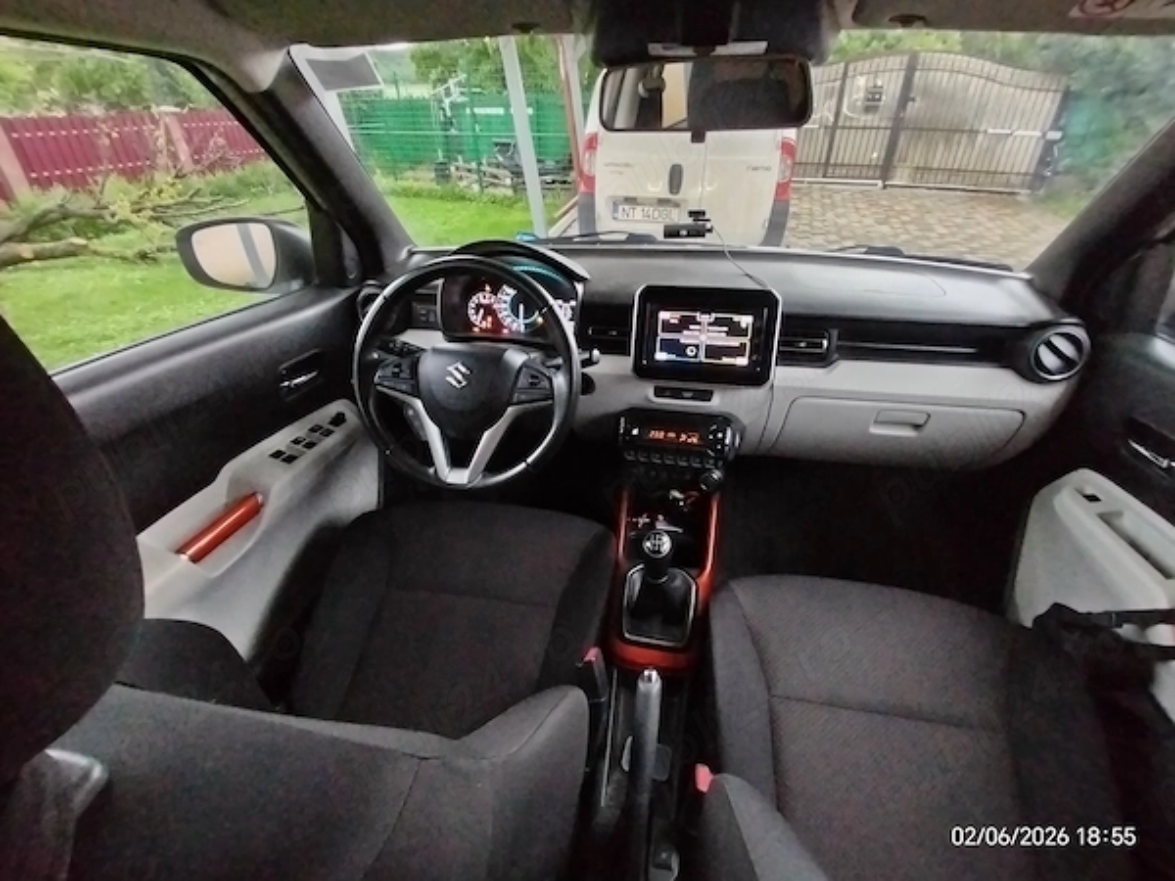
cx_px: 588
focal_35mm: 17
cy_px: 440
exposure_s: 1/20
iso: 481
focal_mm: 1.4
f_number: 2.2
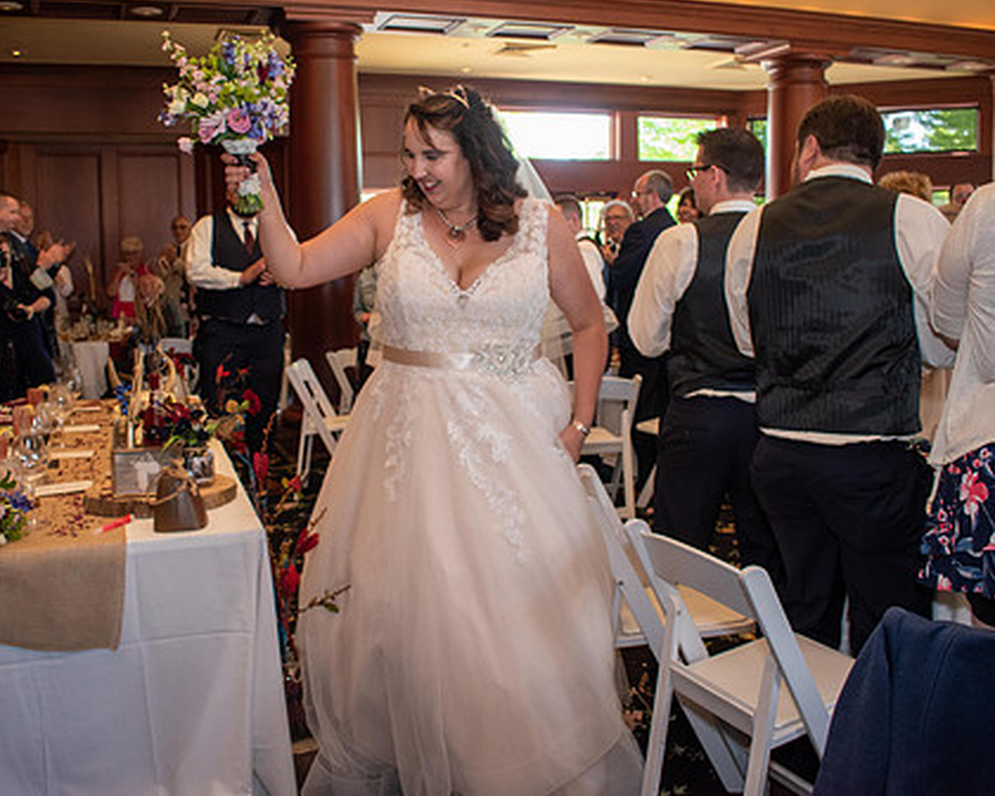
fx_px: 1031
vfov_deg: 42.1
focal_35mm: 35
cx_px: 471
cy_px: 346
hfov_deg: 51.5
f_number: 4
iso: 800
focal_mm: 18
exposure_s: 1/60
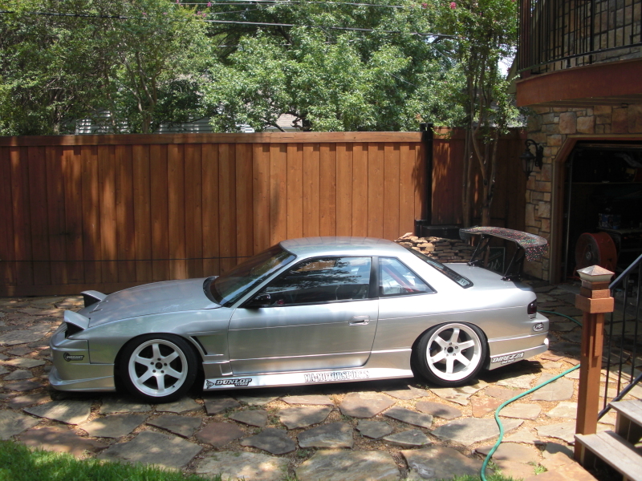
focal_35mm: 36
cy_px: 240
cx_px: 321
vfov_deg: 39.7
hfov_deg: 51.4
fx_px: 668
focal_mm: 6.3
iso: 50
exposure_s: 1/500
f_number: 2.8
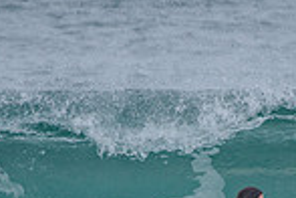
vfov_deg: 0.7
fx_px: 16246
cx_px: 203
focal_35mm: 1976
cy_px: 260
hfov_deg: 1.0
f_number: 5.6
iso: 280
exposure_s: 1/2000
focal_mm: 500
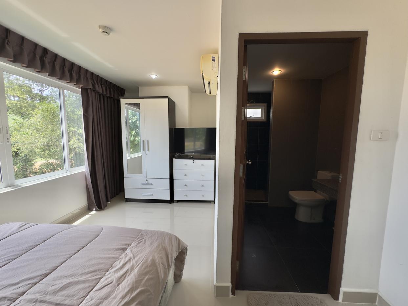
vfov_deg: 85.7
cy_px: 153
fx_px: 165
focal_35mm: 14
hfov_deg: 102.1
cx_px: 204
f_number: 2.2
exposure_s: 1/157
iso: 40
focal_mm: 2.22
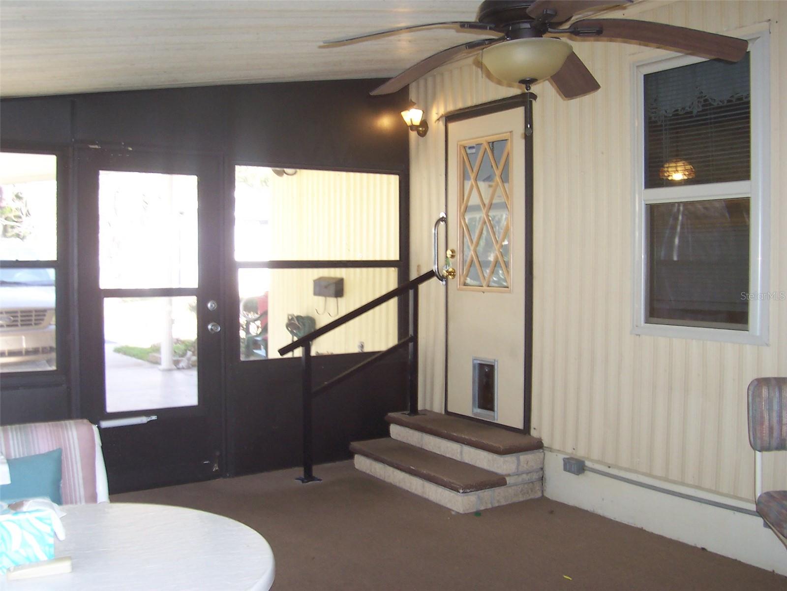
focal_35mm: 37
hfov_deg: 50.1
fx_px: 841
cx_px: 394
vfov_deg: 38.7
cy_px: 296
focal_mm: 5.6
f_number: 2.8
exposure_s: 1/60
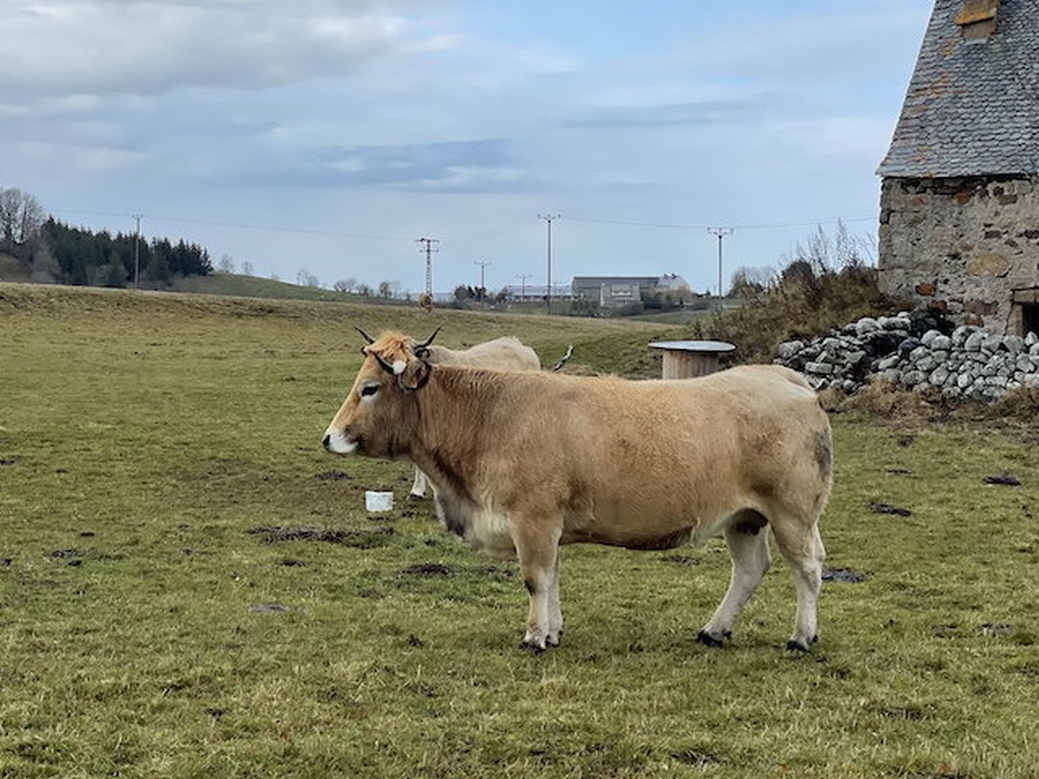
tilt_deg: -3.3
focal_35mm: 65
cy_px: 380
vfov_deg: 22.6
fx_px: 1951
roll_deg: +0.4
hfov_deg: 29.8
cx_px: 472
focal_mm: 6
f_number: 2
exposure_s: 1/922
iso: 25
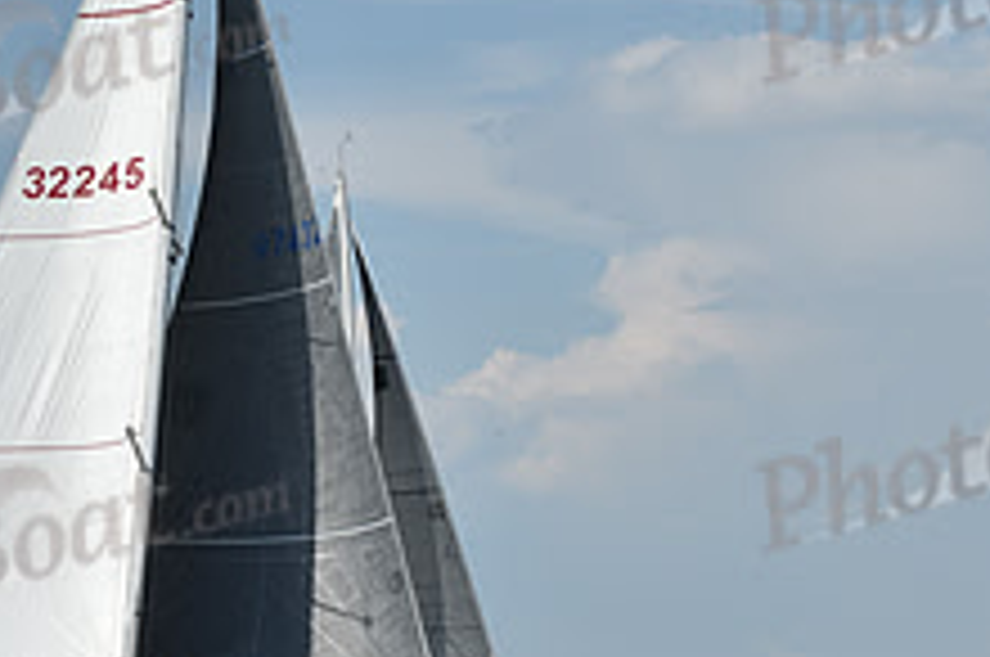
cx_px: 526
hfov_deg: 11.1
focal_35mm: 185
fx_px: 5080
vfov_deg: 7.4
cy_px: 263
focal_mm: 70
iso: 320
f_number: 10
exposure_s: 1/1250
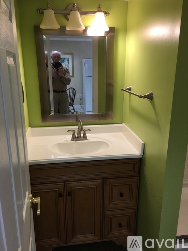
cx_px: 94
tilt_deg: -14.7
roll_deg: -1.4
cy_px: 126
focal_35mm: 29
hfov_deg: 48.2
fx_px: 210
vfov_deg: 61.7
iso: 32
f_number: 2.2
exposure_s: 1/30
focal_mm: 4.15
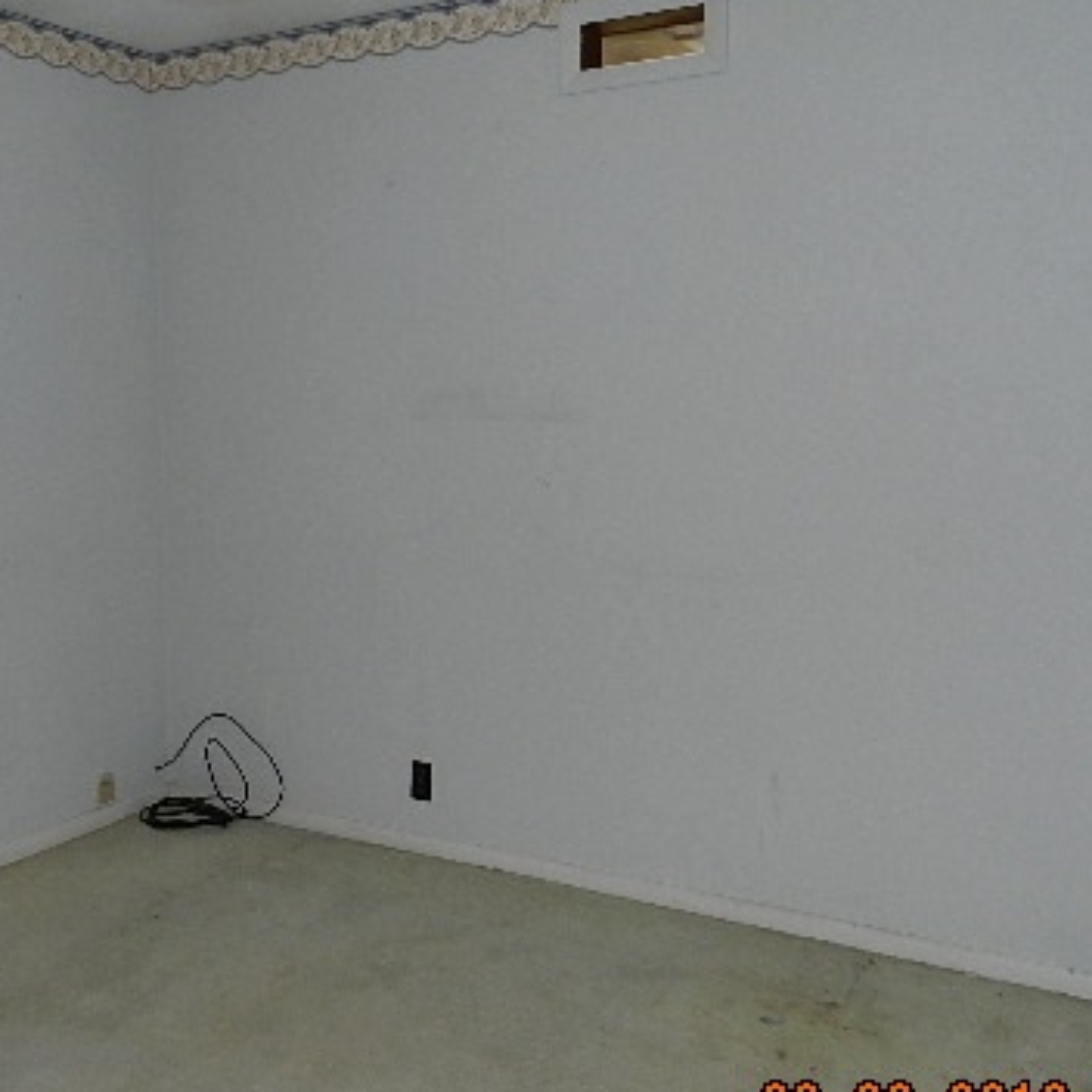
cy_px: 518
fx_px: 1321
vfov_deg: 44.9
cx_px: 382
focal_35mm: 37
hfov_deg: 44.4
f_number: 3.4
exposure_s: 1/30
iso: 200
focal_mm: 4
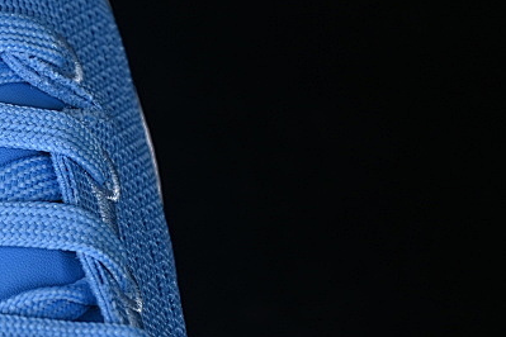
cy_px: 47
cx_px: -133
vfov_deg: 6.8
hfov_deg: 10.0
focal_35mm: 203
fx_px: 2853
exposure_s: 1/80
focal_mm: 50
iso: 160
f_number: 7.1
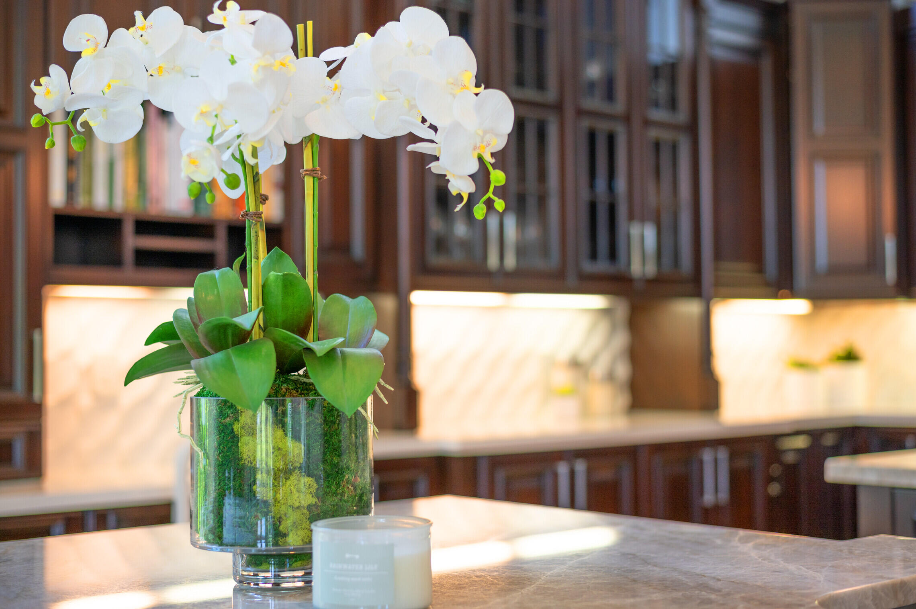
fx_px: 1271
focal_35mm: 50
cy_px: 304
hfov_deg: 39.6
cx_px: 458
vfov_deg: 26.9
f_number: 2.8
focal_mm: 50
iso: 250
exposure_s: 1/160
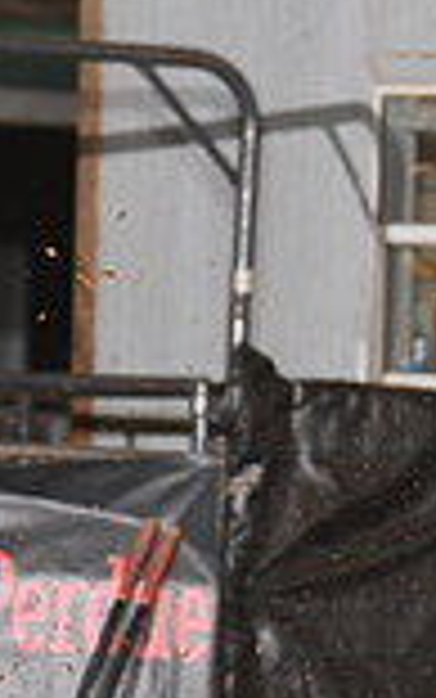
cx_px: 1119
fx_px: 19583
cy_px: 691
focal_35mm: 1031
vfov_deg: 2.0
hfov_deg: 1.3
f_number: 5.6
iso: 1000
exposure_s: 1/250
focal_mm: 270
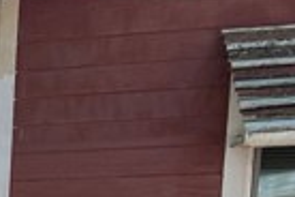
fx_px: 1024
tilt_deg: -8.5
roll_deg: +2.2
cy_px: 490
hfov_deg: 13.4
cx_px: -346
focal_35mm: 125
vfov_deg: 9.6
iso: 32
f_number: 1.8
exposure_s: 1/305
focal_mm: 4.25
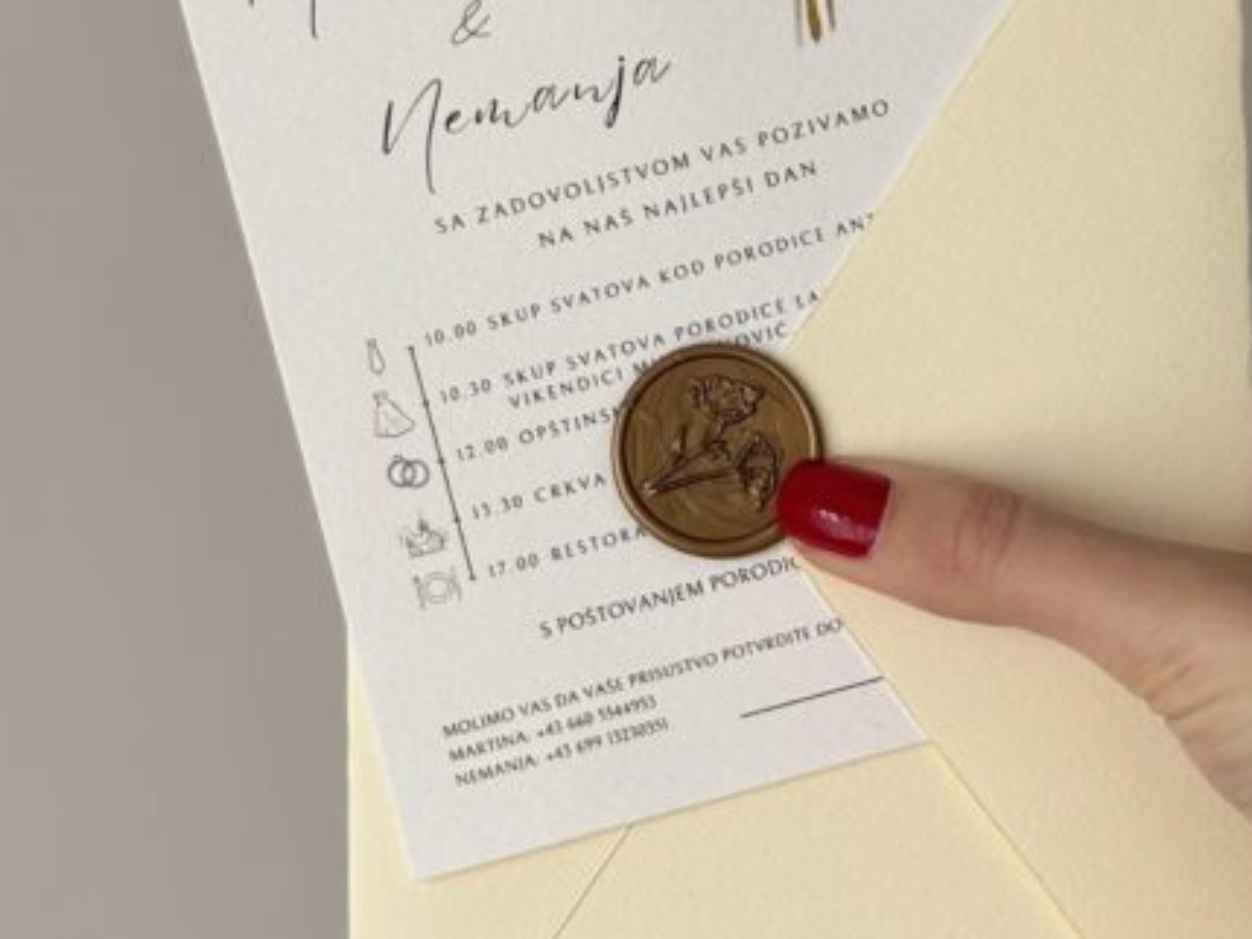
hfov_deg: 20.2
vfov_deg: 15.2
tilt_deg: -5.3
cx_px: 747
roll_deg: -0.1
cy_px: 397
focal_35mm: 97
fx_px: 3509
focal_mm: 5.96
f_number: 1.6
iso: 32
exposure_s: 1/304
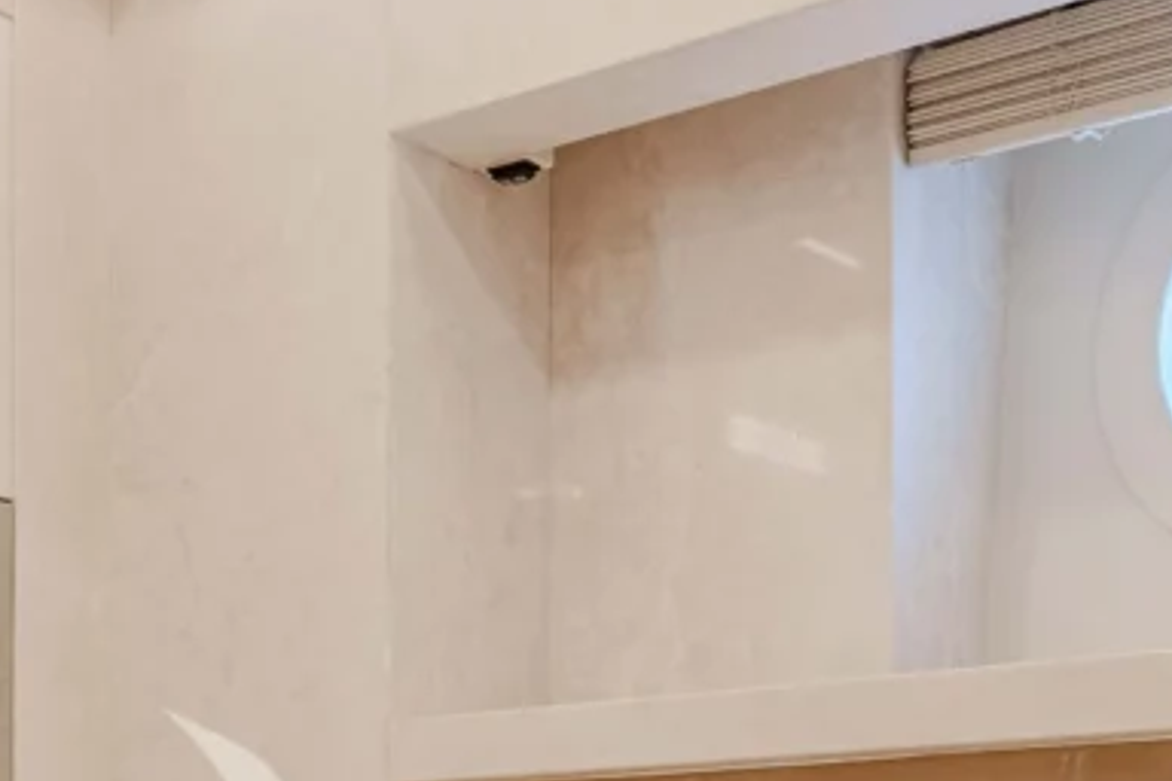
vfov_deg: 18.0
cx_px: 424
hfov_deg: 28.7
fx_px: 2279
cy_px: 1049
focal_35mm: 70
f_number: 4
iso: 800
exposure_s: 1/1000
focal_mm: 14
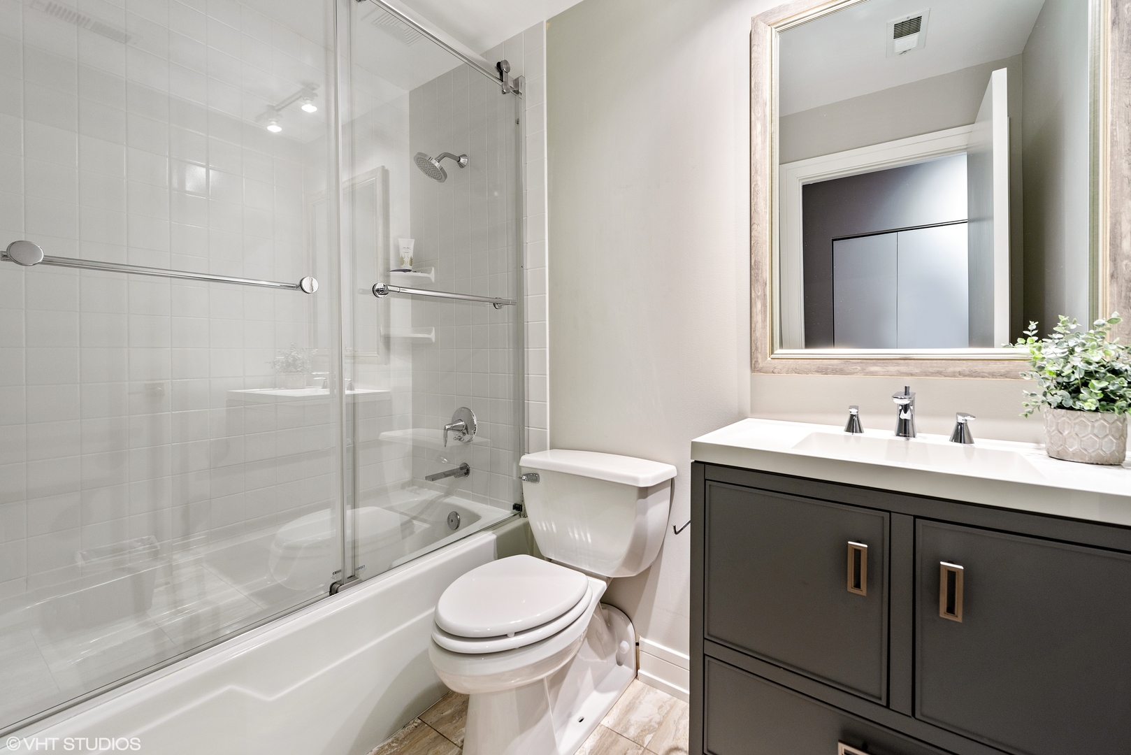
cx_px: 566
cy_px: 378
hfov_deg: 100.4
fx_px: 471
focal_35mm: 15
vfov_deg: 77.4
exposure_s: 1/1.67
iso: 100
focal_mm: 15
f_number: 8
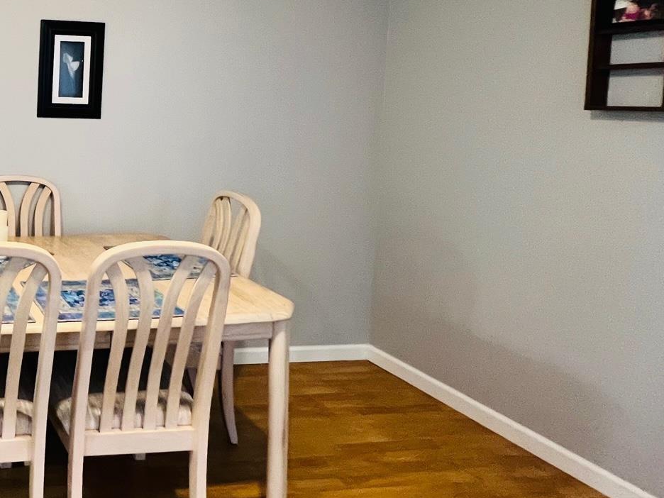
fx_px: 537
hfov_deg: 49.5
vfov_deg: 47.6
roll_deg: -2.2
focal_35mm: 28
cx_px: -23
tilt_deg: -2.7
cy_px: 116
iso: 500
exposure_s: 1/60
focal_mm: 1.57
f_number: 1.8
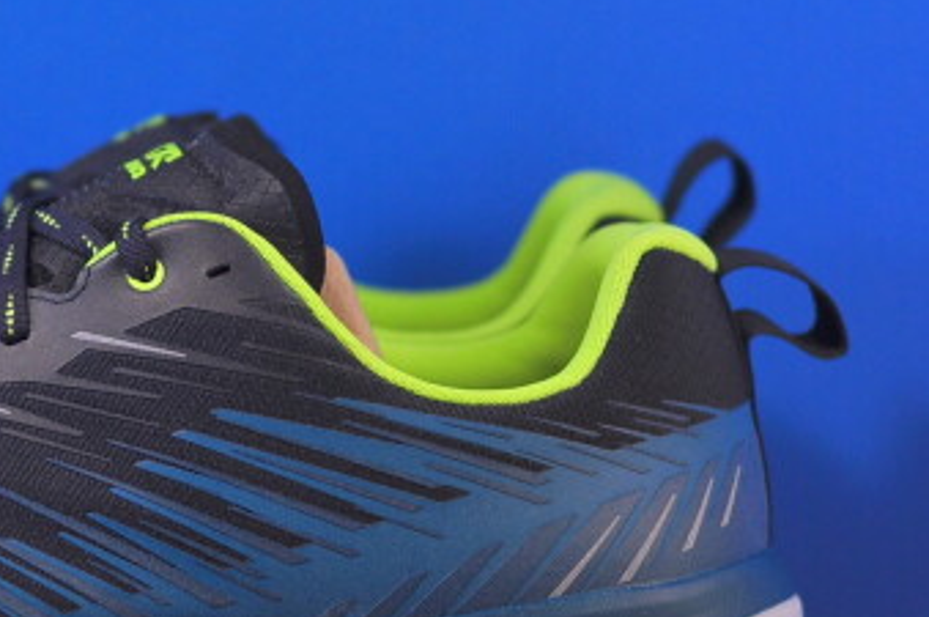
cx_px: -25
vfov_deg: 7.7
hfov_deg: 11.5
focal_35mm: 177
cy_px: 289
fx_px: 4561
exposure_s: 1/320
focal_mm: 50
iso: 250
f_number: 2.8
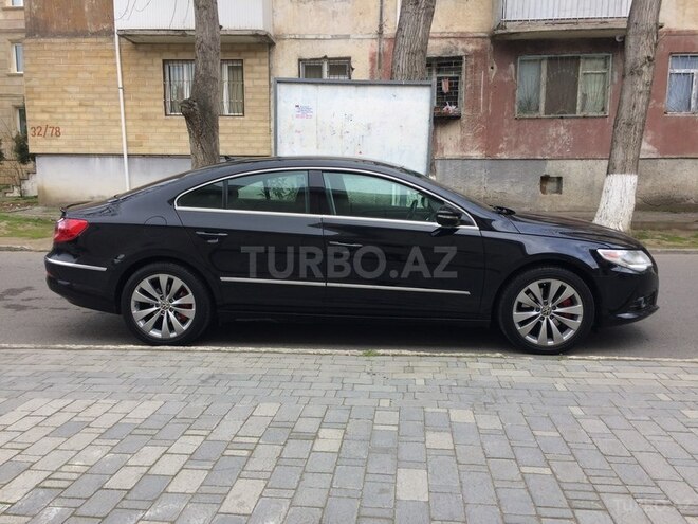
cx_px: 349
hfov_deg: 61.7
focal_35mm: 29
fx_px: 585
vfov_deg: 48.2
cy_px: 262
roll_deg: -0.4
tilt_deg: -9.6
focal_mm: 4.15
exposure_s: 1/255
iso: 32
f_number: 2.2
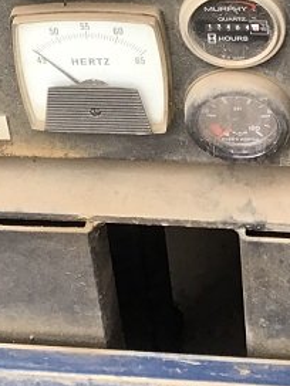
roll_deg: +9.4
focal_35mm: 97
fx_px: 1084
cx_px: 72
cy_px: -115
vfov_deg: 18.8
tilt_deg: -32.2
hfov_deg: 15.2
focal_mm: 3.3
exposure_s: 1/40
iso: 25
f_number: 2.4
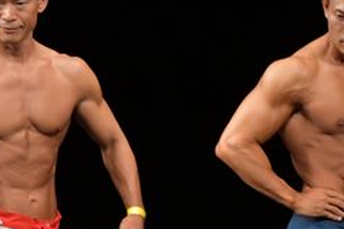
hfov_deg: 2.4
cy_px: 284
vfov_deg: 1.6
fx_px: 8250
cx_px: 487
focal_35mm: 864
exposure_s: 1/400
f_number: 5.6
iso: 3200
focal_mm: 180
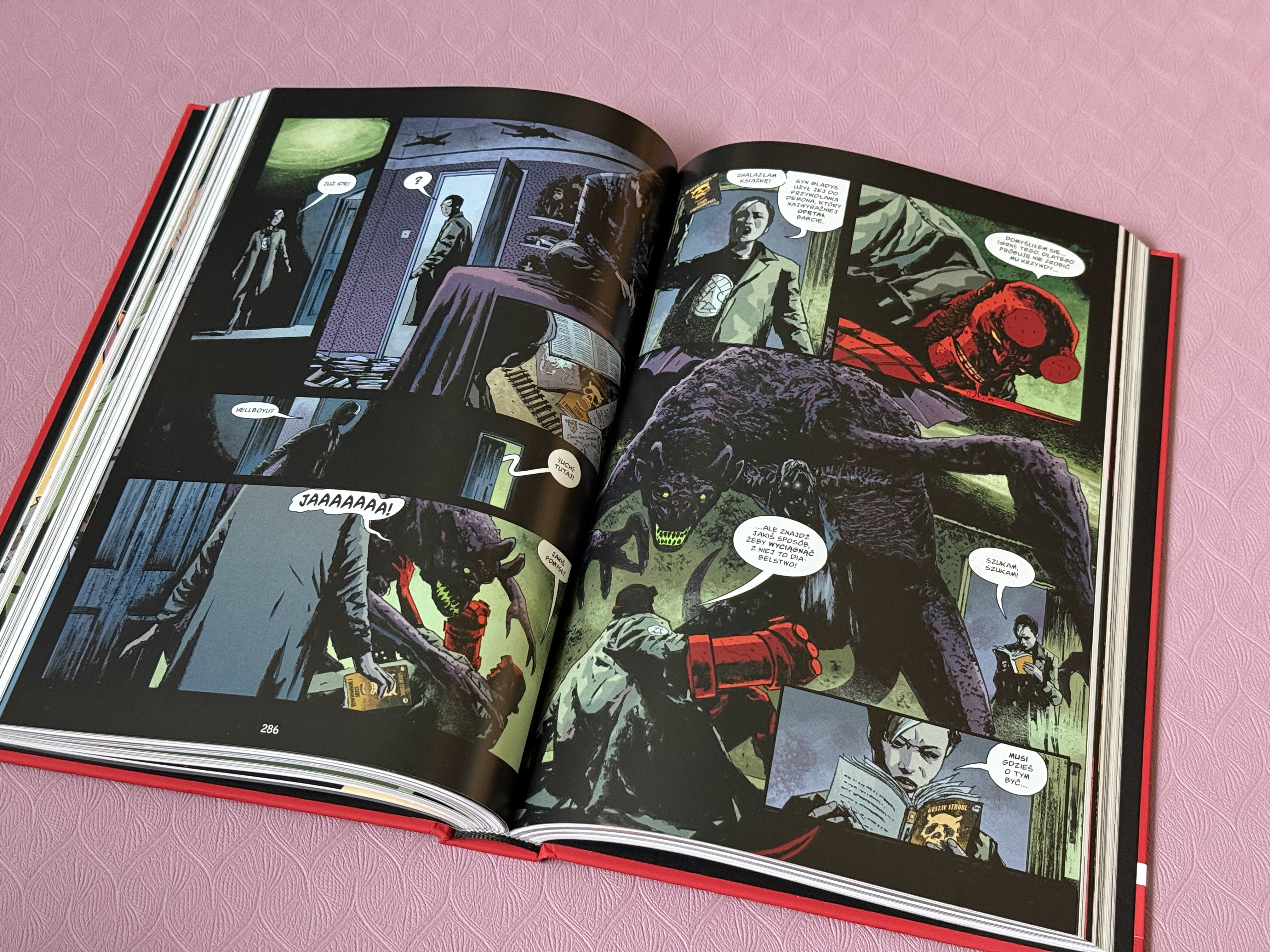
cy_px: 476
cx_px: 635
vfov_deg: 30.3
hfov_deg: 39.7
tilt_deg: -57.1
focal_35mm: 48
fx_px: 1761
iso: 500
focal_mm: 6.76
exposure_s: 1/40
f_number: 1.78
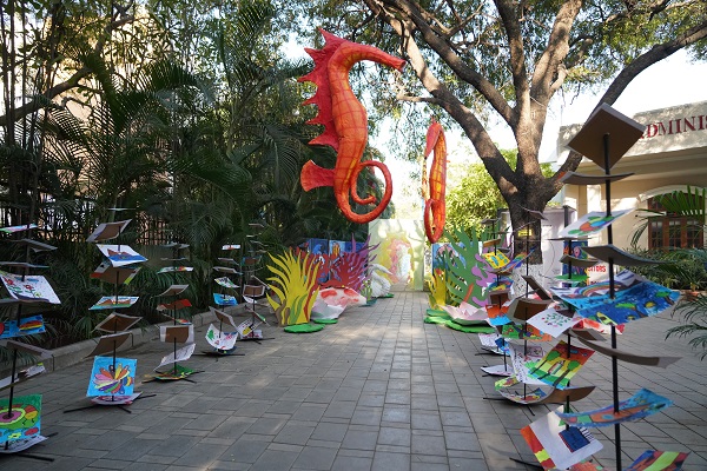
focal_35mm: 24
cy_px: 236
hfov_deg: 73.7
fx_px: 471
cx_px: 354
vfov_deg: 53.1
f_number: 4
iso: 2500
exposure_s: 1/1250
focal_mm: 24
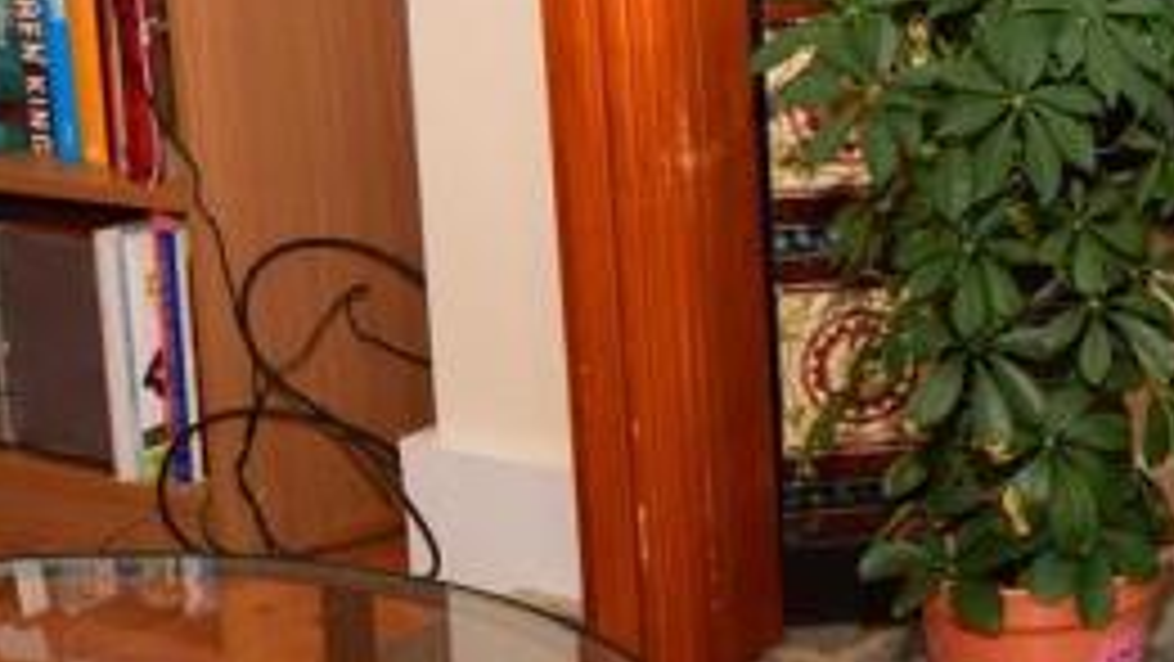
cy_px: 65
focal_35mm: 79
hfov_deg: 25.5
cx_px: 1178
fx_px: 2460
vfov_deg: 15.1
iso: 400
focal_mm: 20
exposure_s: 1/60
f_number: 8
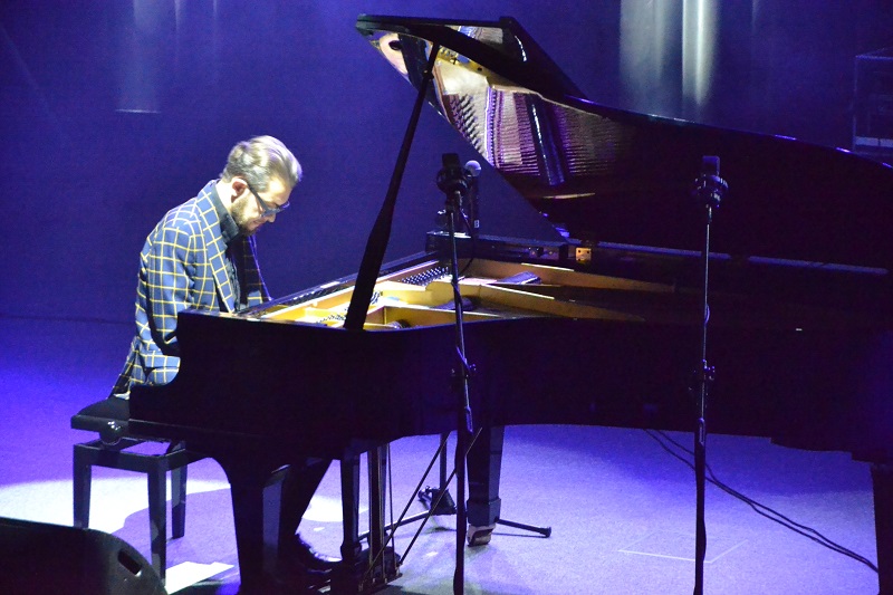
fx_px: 3906
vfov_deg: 8.7
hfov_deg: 13.0
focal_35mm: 158
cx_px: 446
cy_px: 298
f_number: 5.6
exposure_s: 1/30
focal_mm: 105
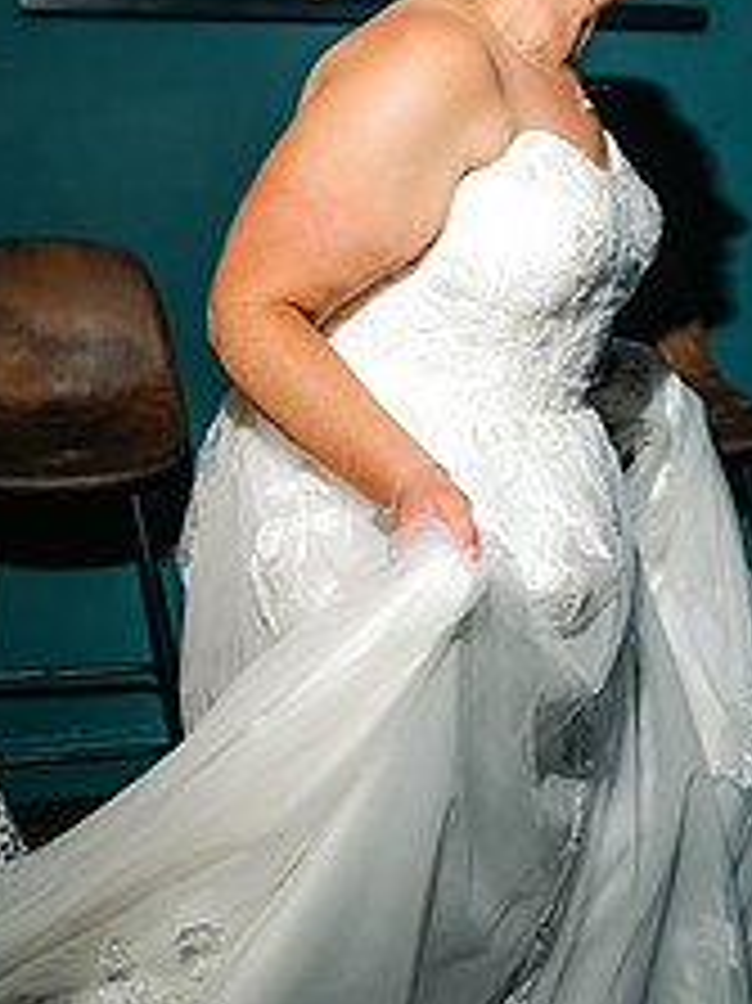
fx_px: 1972
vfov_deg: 28.5
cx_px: 581
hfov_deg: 21.4
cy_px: 365
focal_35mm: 68
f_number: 2.5
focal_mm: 35
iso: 400
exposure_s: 1/200
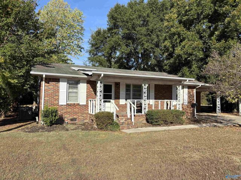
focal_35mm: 26
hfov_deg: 67.3
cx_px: 120
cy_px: 90
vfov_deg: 53.1
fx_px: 181
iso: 50
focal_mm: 5.96
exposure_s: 1/2710
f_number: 1.6
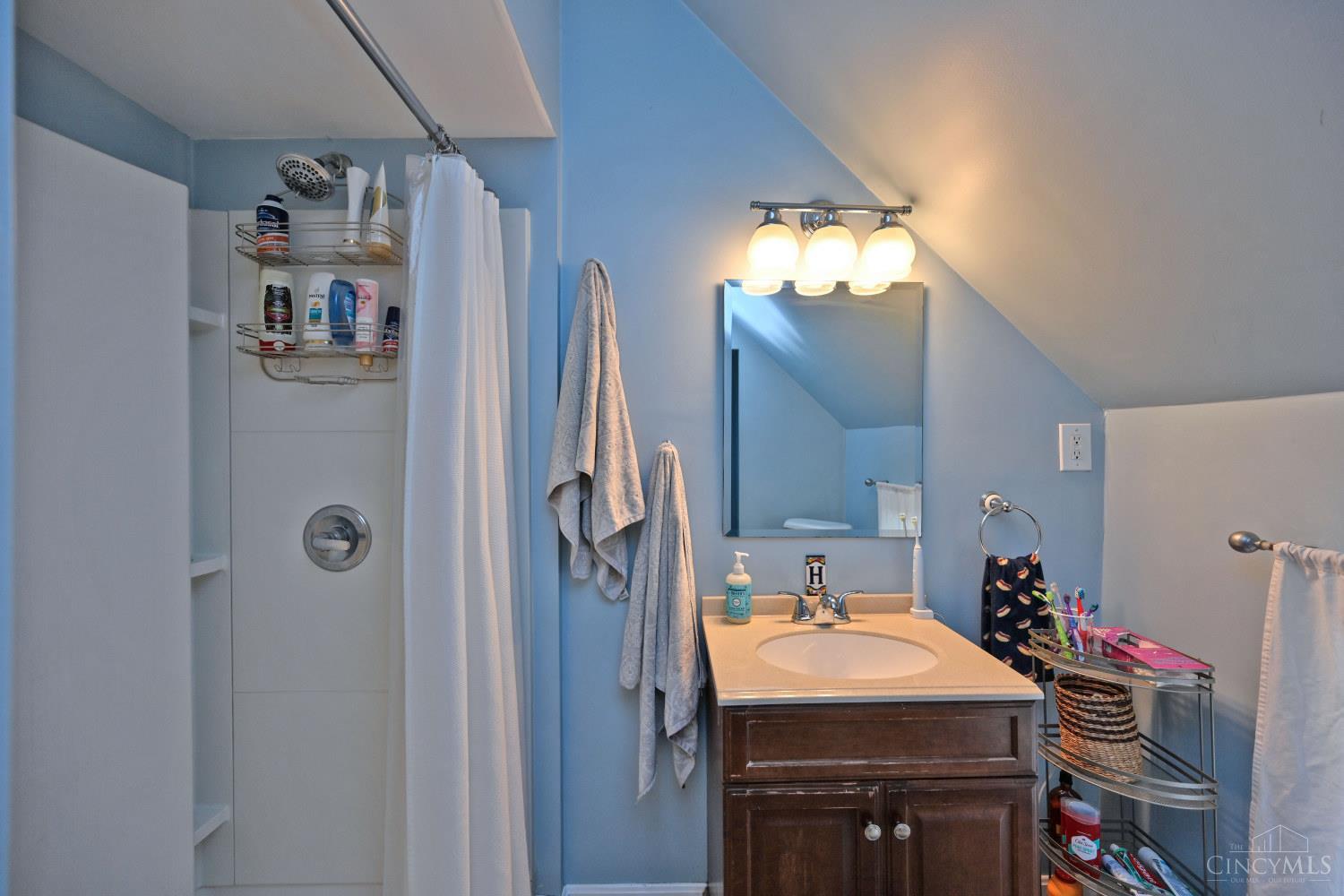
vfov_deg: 81.2
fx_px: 523
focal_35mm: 14
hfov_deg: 104.3
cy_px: 448
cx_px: 672
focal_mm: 14
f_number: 5
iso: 200
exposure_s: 1/100
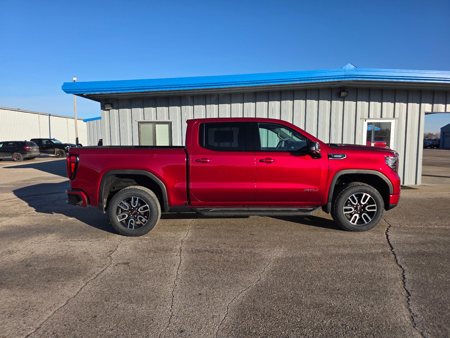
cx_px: 225
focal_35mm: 23
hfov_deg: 73.9
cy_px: 169
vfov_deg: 58.9
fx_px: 299
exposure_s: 1/4650
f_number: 1.7
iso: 80
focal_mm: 6.3
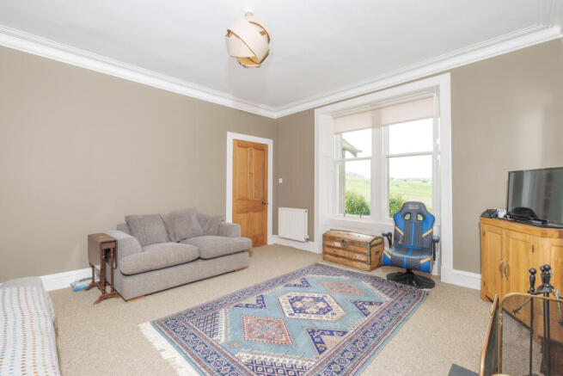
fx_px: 235
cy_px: 188
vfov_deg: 77.4
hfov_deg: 100.4
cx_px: 282
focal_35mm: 15
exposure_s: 1/100
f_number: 6.4
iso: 400
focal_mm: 10
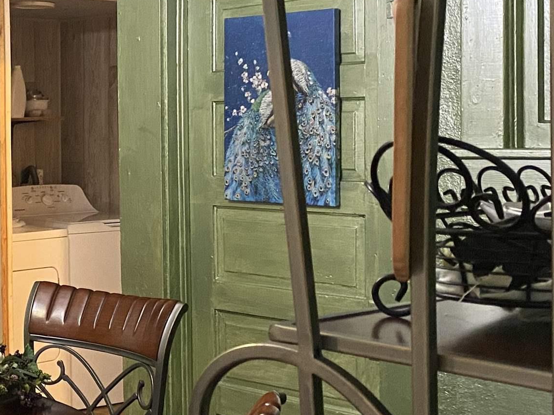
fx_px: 1120
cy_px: 157
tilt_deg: -0.6
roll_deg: +0.2
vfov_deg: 21.0
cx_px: -72
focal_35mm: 70
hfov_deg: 25.5
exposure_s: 1/40
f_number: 1.8
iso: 500
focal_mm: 4.25
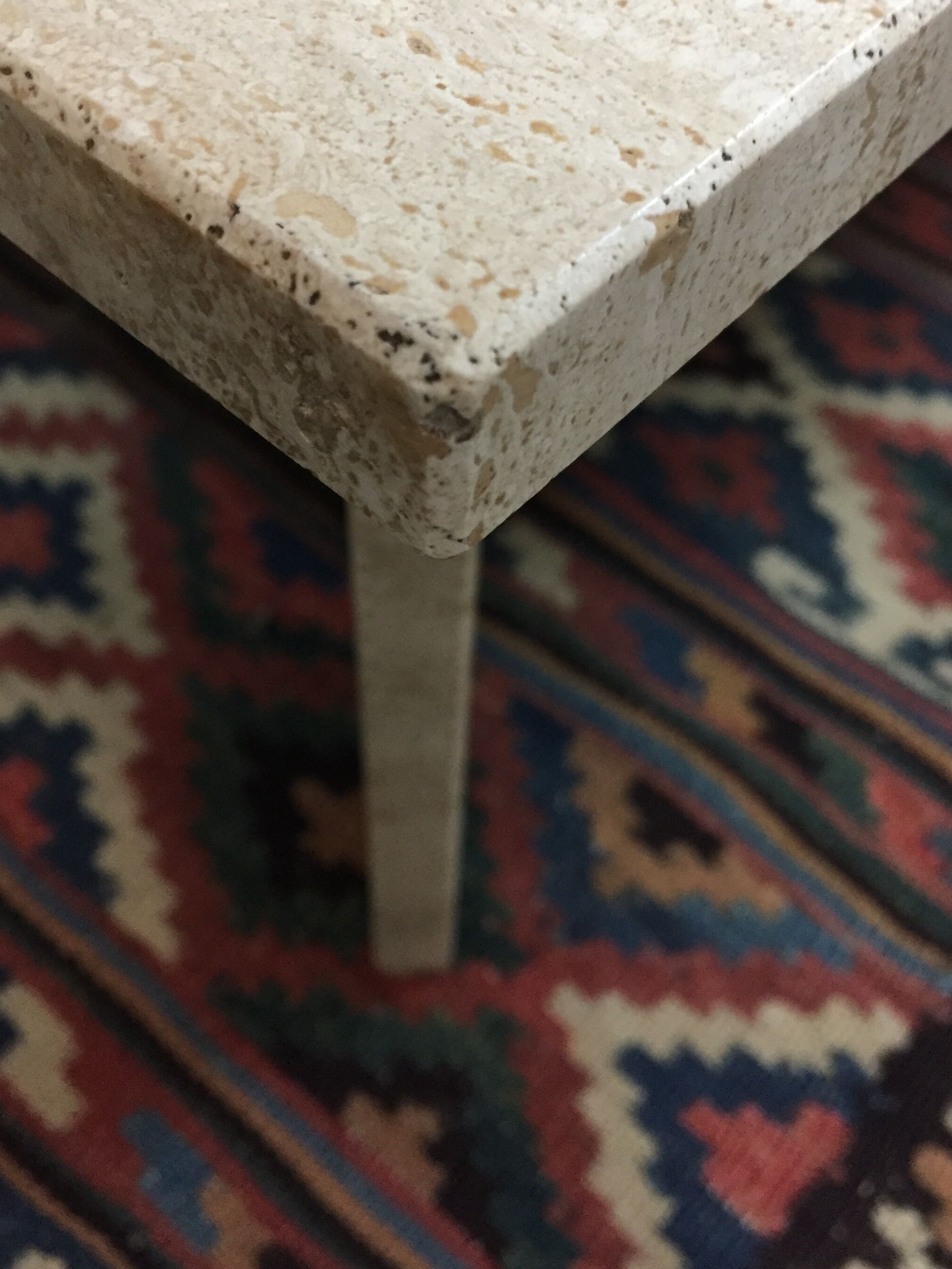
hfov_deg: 40.7
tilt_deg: -50.9
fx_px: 1283
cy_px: 515
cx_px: 441
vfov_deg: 52.3
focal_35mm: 35
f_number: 2.2
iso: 250
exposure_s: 1/33
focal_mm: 4.15
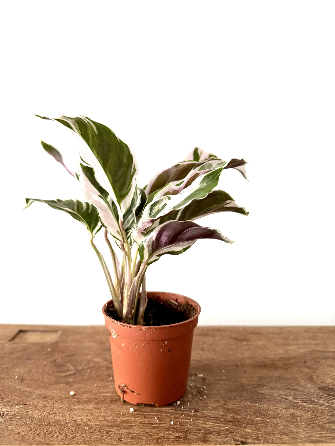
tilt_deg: -6.3
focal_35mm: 24
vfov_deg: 71.6
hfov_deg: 56.8
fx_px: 310
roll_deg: -0.3
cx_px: 168
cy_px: 223
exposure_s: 1/60
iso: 320
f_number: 1.78
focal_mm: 6.76
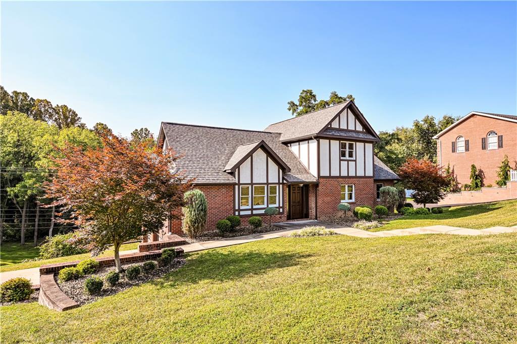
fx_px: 287
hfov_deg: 84.0
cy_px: 172
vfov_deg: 61.8
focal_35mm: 20
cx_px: 258
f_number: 9
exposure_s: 1/100
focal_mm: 20
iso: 125
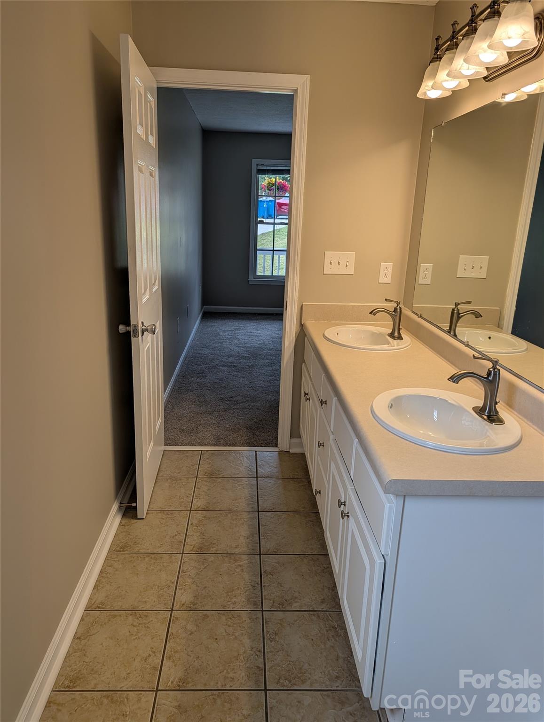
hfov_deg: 56.9
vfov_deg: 71.5
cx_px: 272
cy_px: 361
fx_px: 501
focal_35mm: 24
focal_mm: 6.9
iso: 14
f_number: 1.68
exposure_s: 1/258
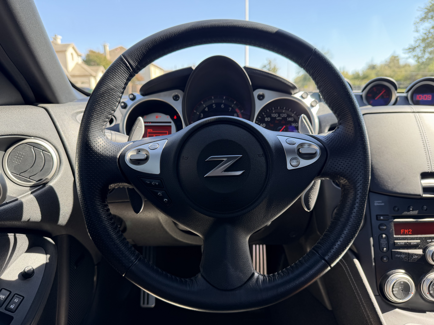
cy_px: 162
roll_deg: +1.5
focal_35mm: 24
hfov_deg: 71.6
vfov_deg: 56.8
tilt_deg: -13.0
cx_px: 217
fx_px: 301
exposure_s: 1/174
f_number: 1.78
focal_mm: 6.76
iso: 80
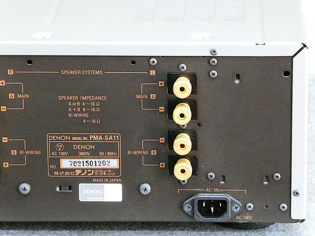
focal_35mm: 160
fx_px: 1456
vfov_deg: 9.3
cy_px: 118
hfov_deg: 12.3
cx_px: 158
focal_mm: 28.7
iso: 1600
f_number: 8
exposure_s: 1/20
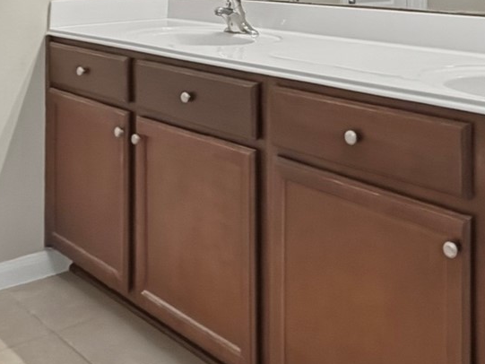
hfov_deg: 36.0
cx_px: 190
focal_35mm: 53
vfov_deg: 25.7
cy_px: -26
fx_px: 743
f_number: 2.2
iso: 400
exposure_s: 1/60
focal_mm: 2.2
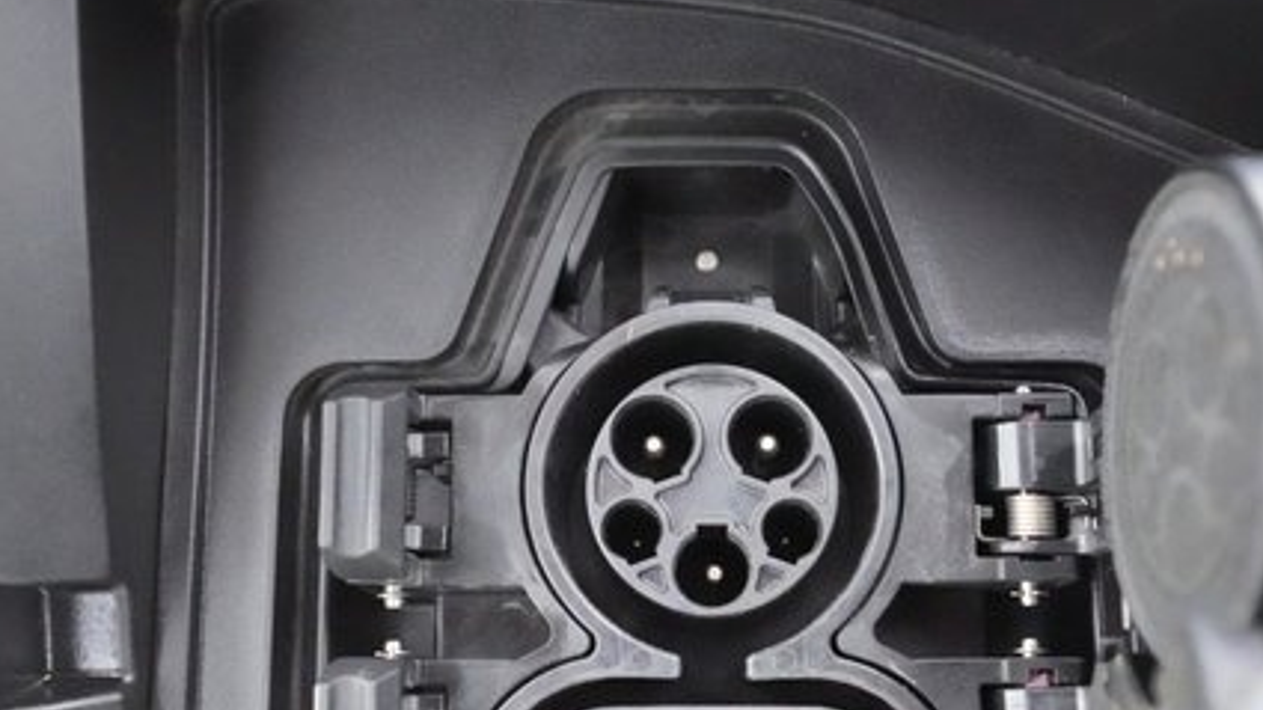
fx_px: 1373
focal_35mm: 41
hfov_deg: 49.4
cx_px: 681
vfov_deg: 28.5
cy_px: 538
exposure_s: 1/100
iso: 32000
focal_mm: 26
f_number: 4.5
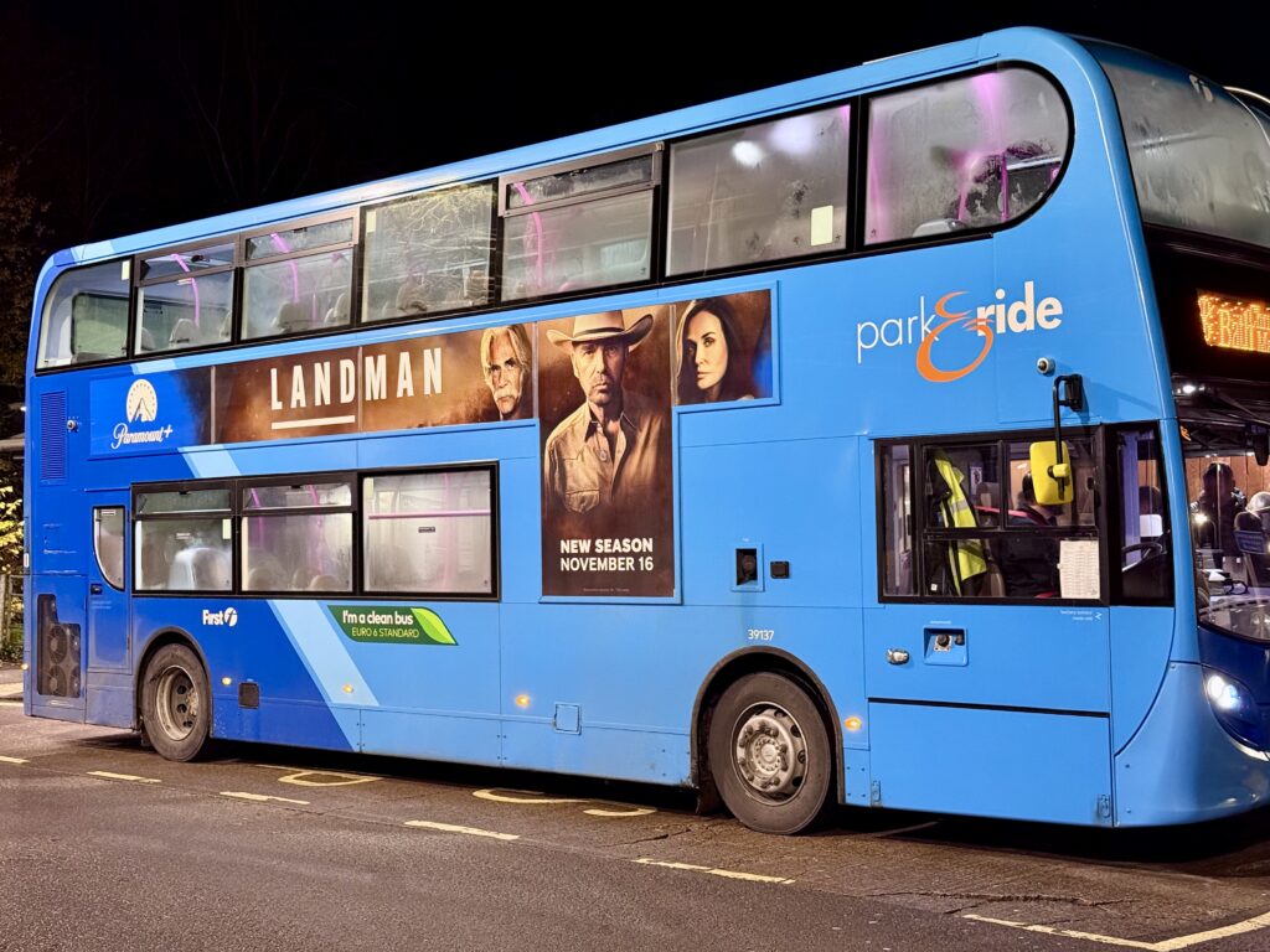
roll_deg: -0.6
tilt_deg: +2.2
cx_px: 635
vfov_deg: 30.3
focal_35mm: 48
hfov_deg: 39.7
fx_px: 1761
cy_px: 476
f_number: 1.78
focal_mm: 6.76
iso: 400
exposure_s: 1/25
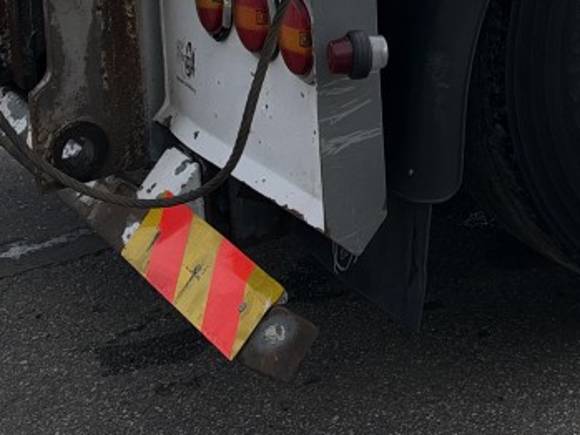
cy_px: -384
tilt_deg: -3.1
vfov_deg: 13.3
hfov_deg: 17.7
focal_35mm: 99
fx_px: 1659
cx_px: 871
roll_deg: +1.4
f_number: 1.8
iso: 64
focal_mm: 6.93
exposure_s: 1/4587
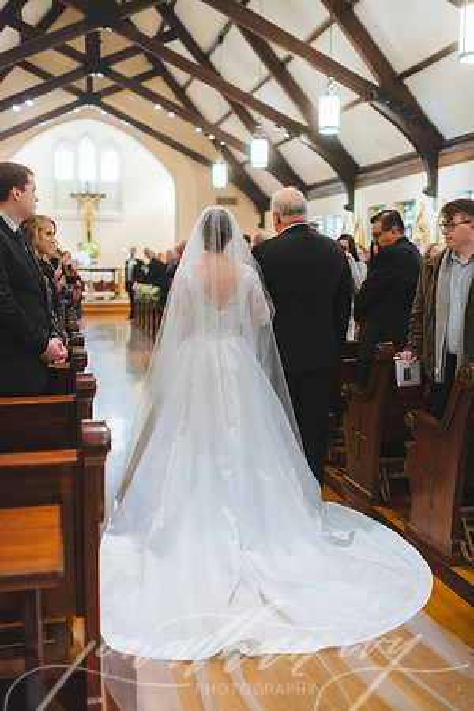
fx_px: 691
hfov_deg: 37.9
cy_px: 356
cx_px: 237
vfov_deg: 54.4
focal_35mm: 35
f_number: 1.4
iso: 400
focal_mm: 35
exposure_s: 1/125
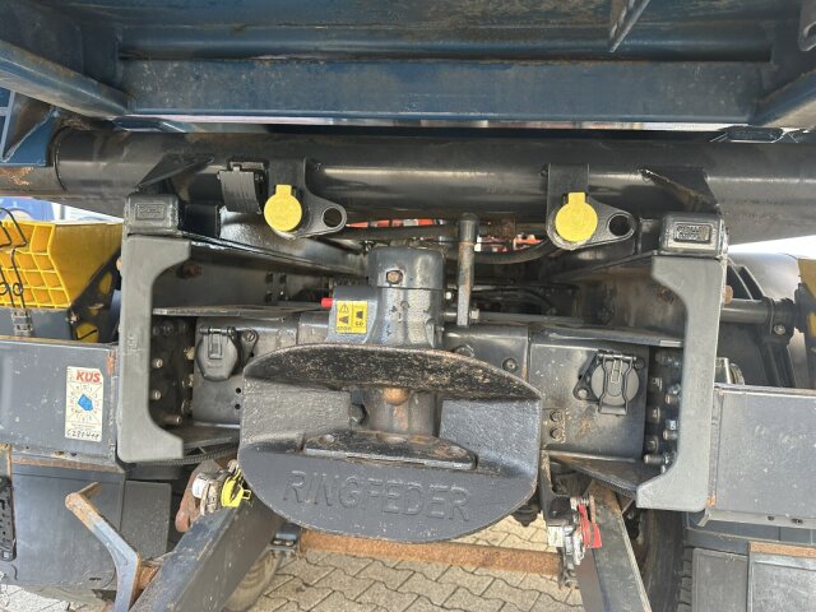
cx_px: 408
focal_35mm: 24
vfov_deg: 56.8
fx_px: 566
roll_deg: -3.2
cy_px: 306
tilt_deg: +3.1
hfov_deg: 71.6
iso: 125
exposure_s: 1/121
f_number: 1.78
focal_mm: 6.86
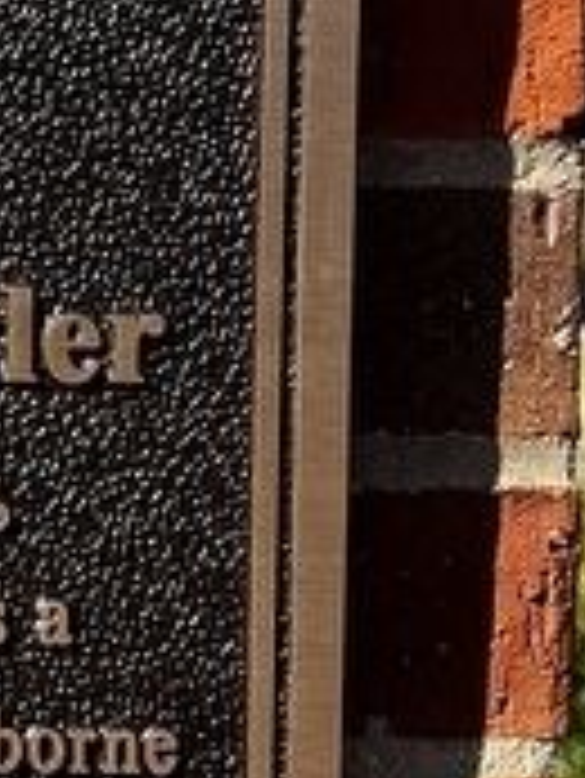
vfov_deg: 16.4
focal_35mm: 120
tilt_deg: -2.7
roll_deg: -0.8
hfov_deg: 11.3
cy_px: 391
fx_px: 2701
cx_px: -544
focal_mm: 5.7
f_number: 1.5
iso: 50
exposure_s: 1/2762
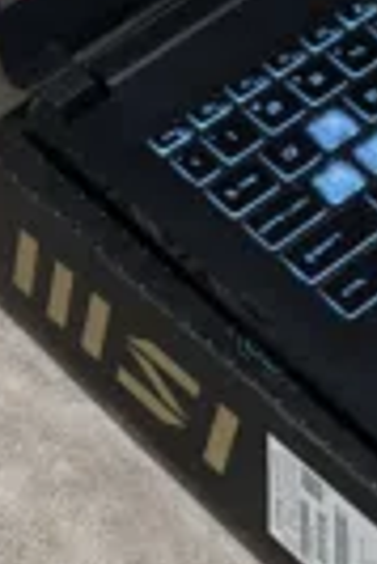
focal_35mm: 200
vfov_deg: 10.0
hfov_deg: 6.8
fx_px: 3133
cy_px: -237
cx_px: 504
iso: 500
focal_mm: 7.5
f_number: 2.2
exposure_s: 1/15
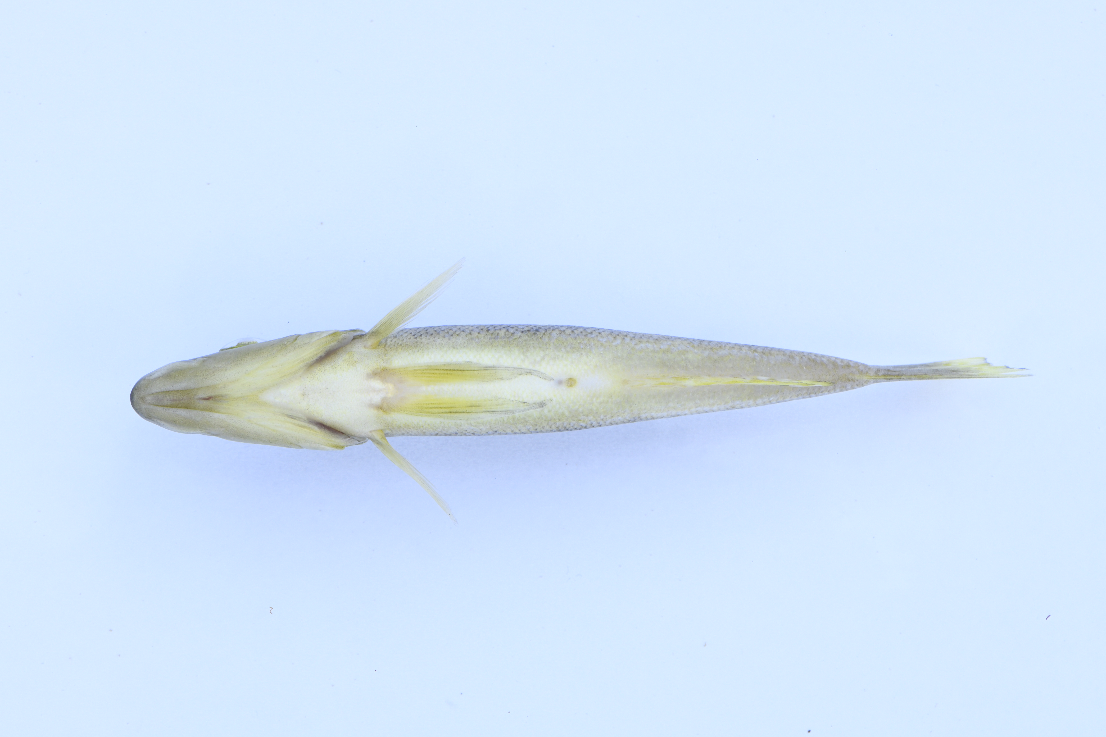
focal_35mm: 126
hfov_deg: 16.3
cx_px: 553
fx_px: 3870
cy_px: 368
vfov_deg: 10.9
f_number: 16
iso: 640
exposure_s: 1/125
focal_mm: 105
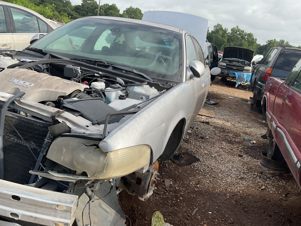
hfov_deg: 61.7
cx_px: 150
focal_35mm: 29
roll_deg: -4.7
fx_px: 252
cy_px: 113
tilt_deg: -17.9
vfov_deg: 48.2
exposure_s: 1/978
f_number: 1.8
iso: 16
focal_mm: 3
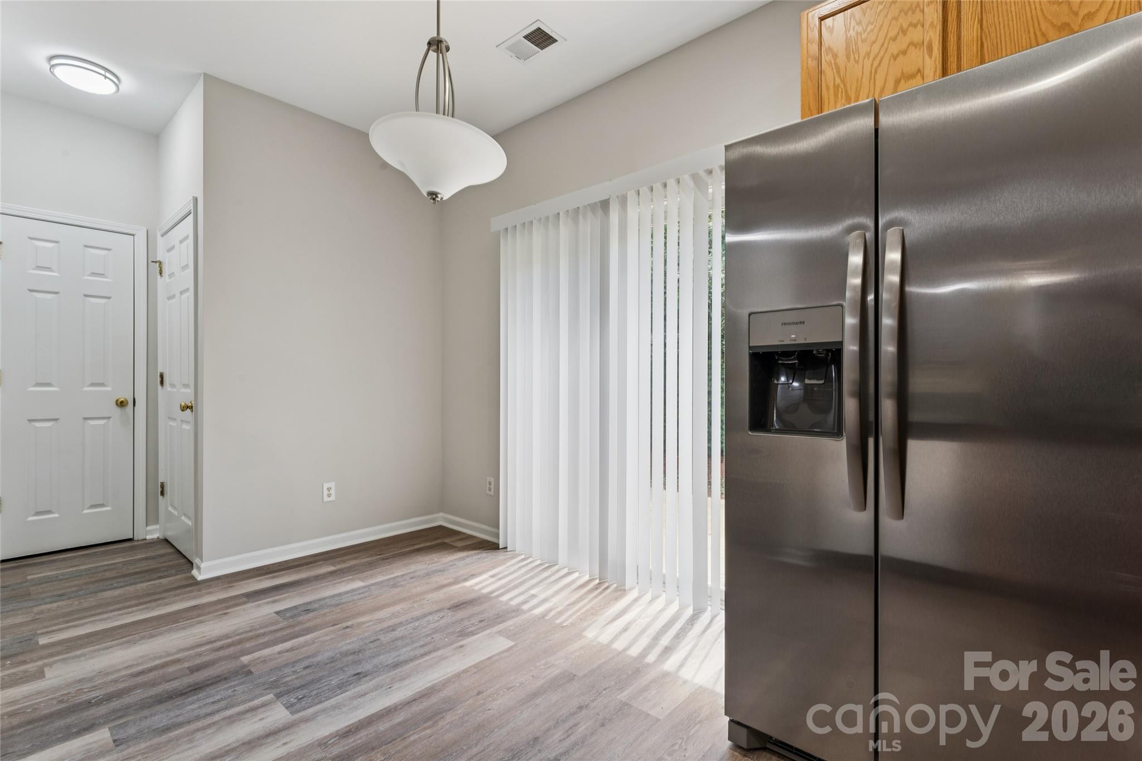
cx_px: 571
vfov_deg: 71.7
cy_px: 380
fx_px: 527
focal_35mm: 17
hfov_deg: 94.6
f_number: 13
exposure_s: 1/5
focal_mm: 16.6
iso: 100
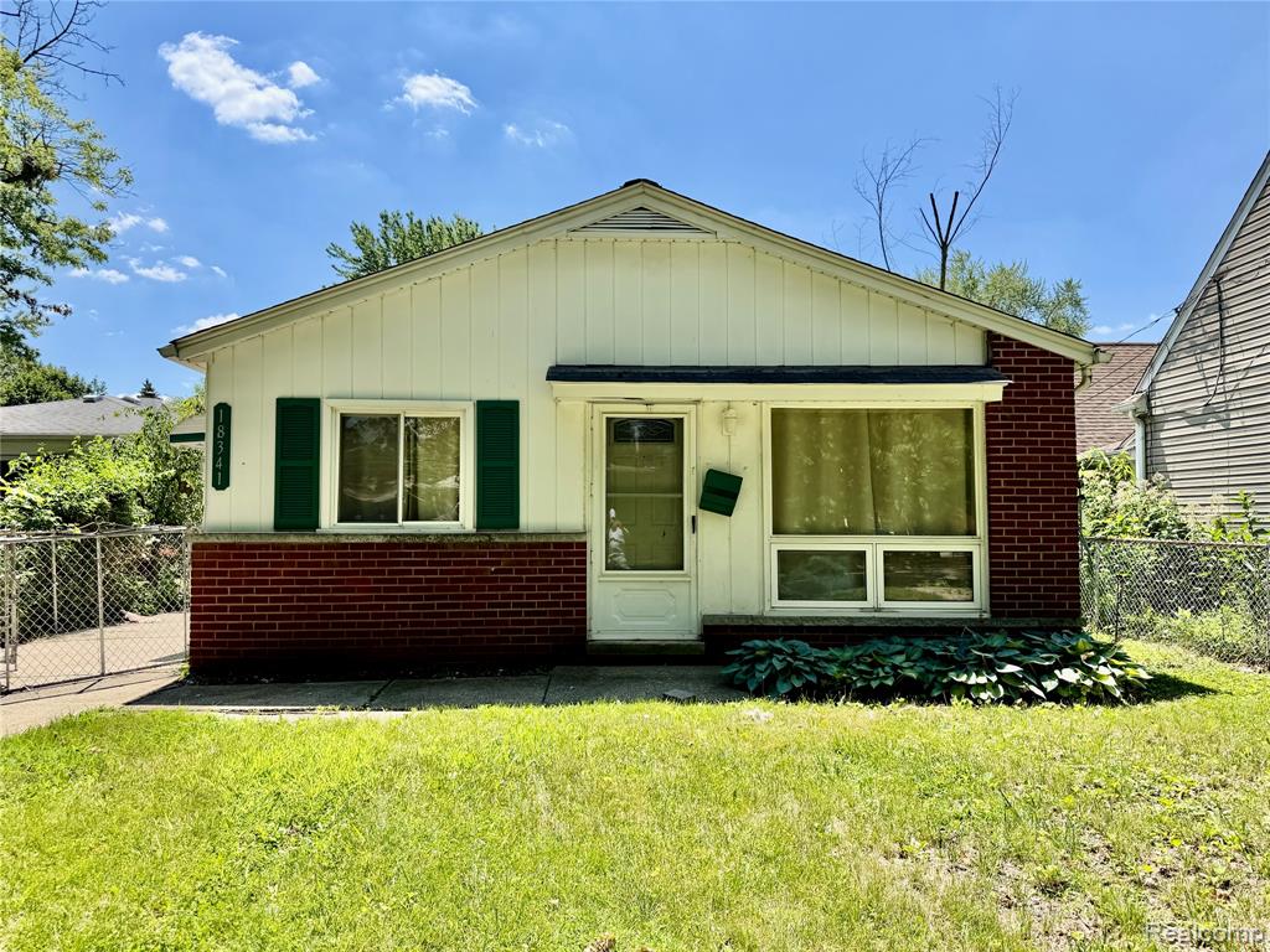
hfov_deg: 71.6
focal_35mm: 24
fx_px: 881
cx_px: 635
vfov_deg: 56.8
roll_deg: +0.7
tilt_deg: +4.3
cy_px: 476
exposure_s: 1/3759
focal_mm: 6.76
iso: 80
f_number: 1.78
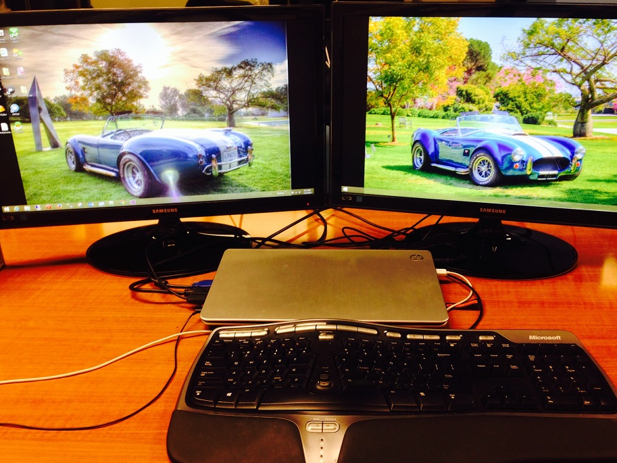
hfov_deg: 50.1
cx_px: 316
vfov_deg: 38.7
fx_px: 660
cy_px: 241
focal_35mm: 37
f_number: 2.4
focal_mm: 4.12
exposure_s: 1/20
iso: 50
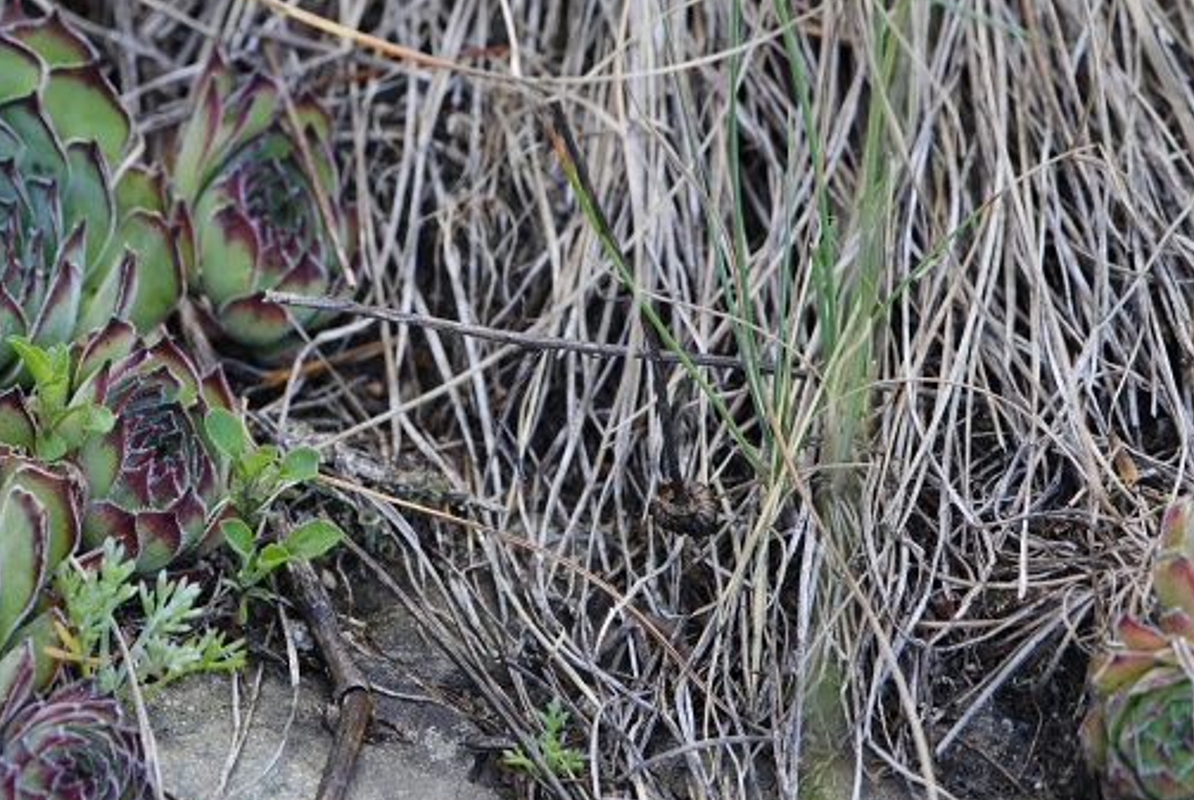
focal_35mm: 203
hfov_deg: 10.1
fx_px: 6736
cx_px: 318
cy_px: 256
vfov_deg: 6.8
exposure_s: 1/60
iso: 400
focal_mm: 85
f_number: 7.1
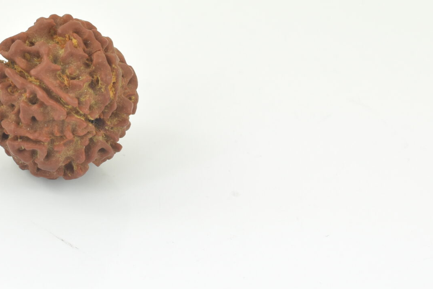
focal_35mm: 143
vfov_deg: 9.6
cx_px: 69
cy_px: 108
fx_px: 1721
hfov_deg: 14.2
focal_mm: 40
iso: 500
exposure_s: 1/160
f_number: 13
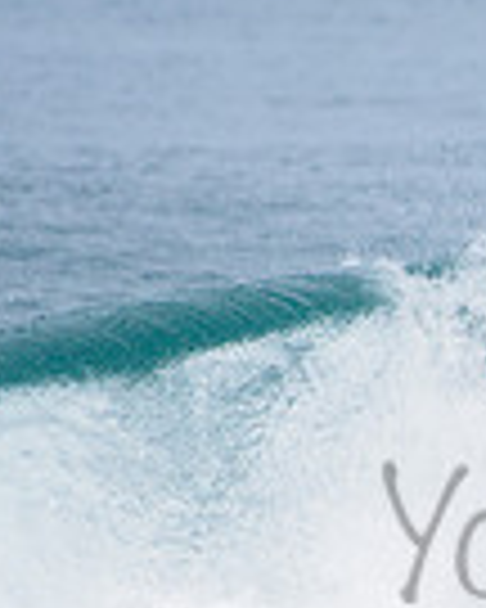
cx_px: 846
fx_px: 36337
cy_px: 493
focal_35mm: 2021
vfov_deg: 1.0
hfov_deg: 0.8
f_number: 5.6
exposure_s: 1/2000
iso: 250
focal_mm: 500
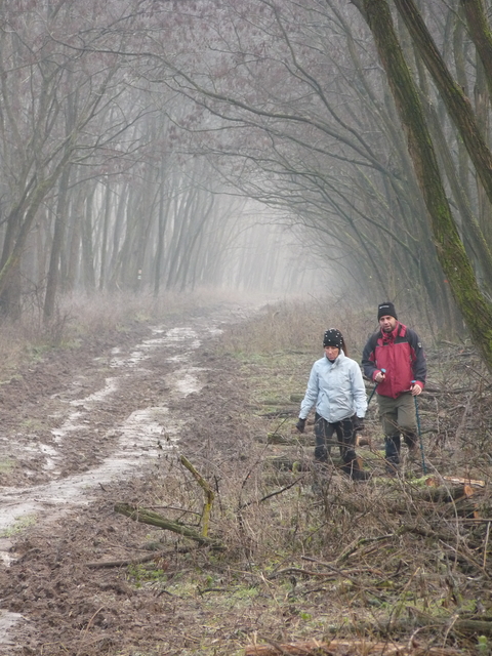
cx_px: 246
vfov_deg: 7.4
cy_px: 328
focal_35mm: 269
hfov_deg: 5.5
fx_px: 5098
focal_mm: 47.8
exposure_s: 1/125
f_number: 3.7
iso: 320
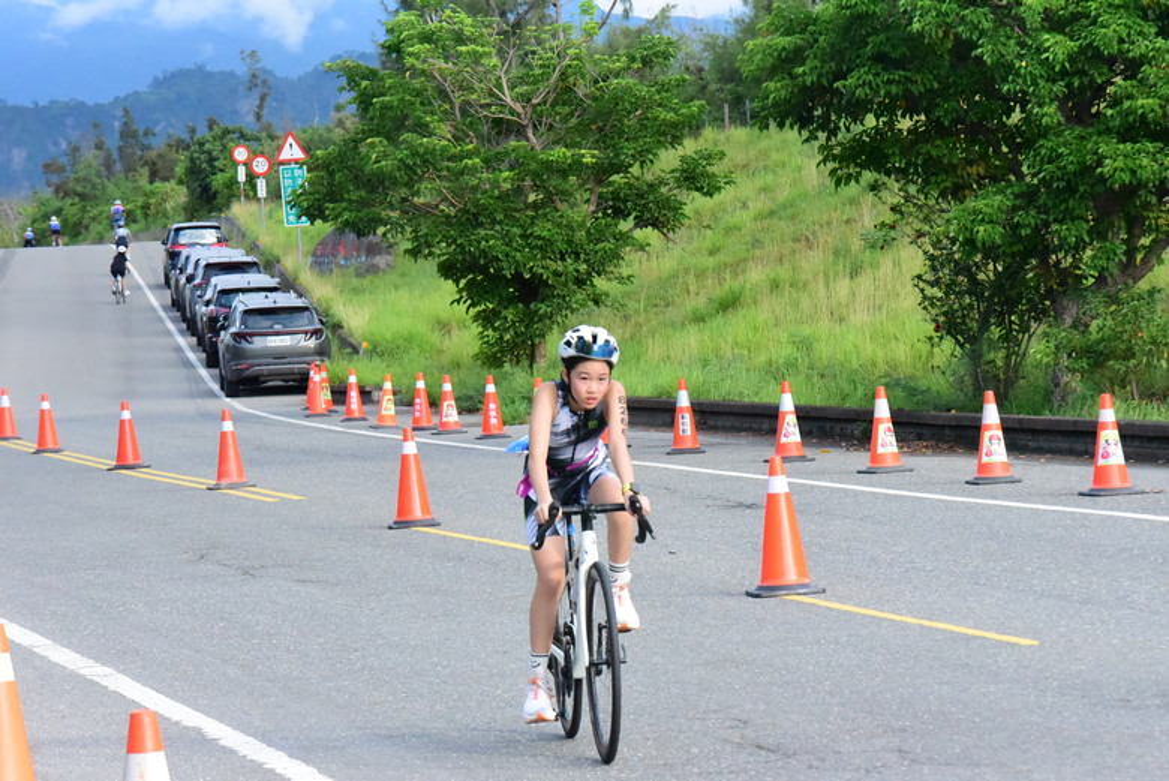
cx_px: 584
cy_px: 390
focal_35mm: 145
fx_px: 4711
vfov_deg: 9.5
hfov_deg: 14.1
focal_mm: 145
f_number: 11
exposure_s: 1/4000
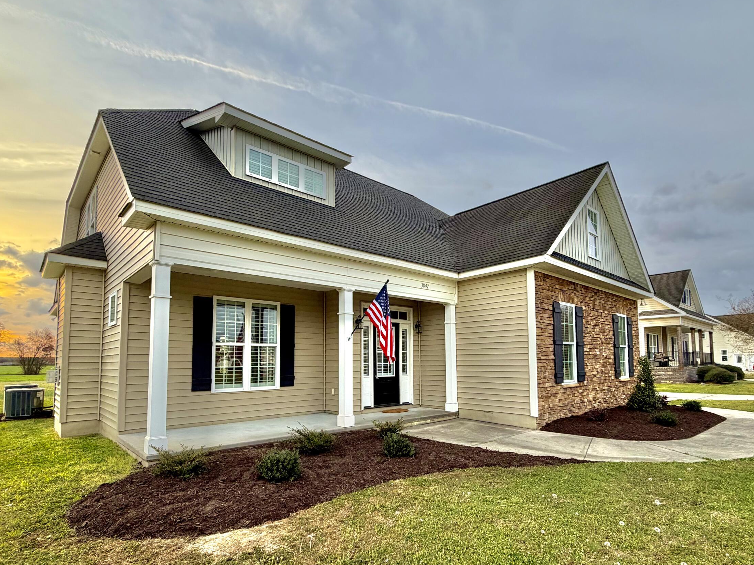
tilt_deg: +4.8
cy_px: 336
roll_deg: +0.5
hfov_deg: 84.6
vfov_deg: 68.1
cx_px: 394
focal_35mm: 19
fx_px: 414
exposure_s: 1/336
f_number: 2.2
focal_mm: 2.22
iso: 50
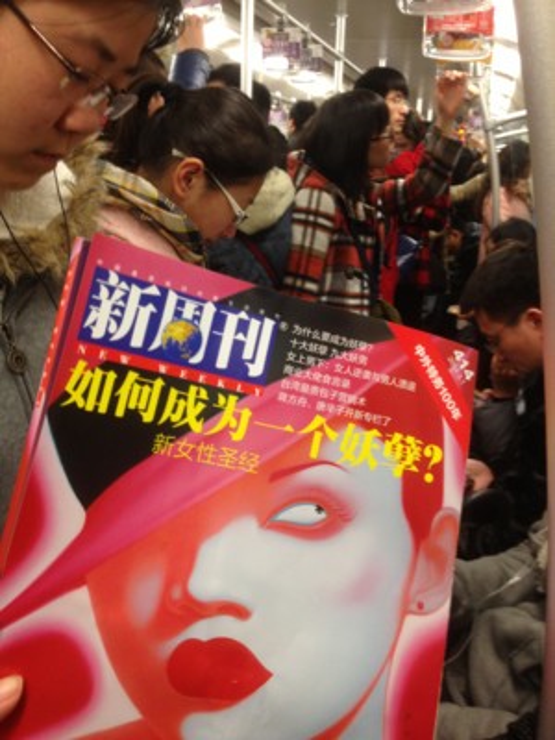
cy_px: 370
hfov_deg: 42.9
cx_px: 278
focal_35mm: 33
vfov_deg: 55.4
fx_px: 705
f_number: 2.4
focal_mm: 4.13
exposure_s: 1/20
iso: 100
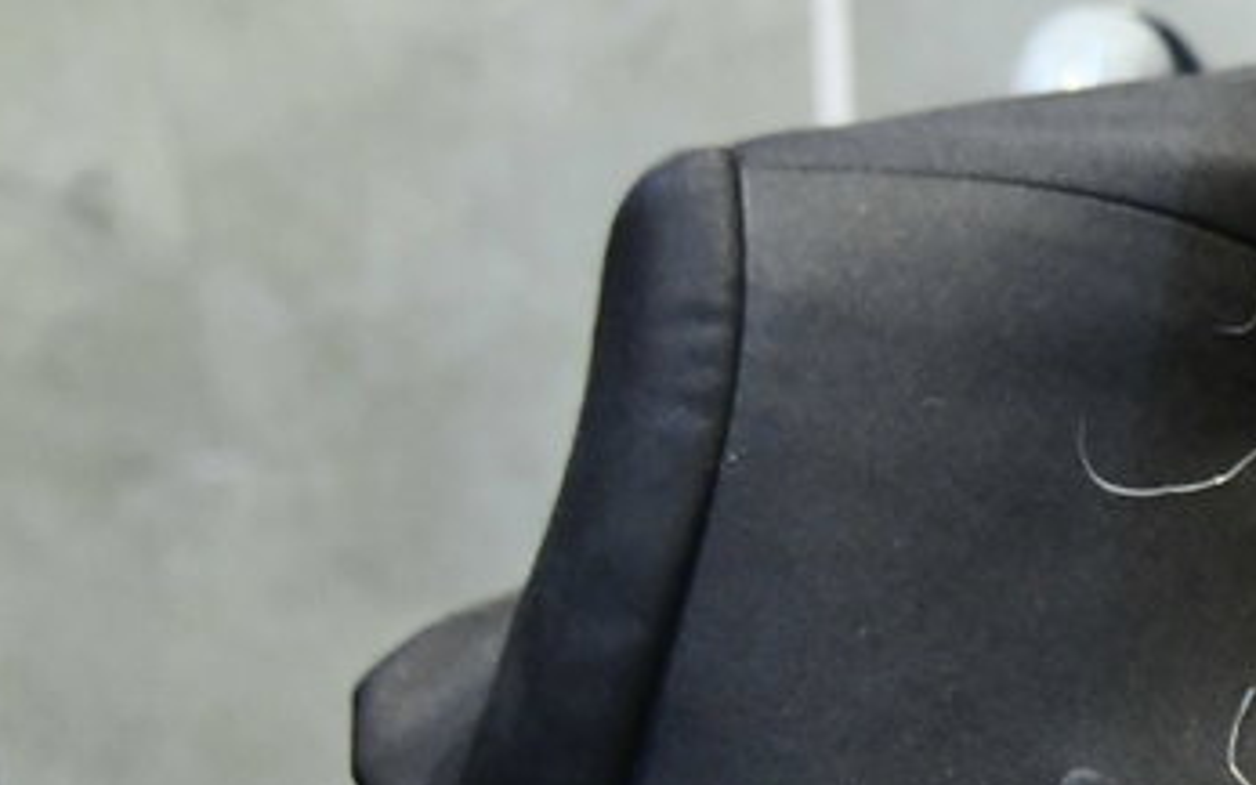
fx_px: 11948
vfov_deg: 3.8
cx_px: 2096
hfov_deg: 5.9
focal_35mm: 349
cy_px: 295
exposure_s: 1/160
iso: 4000
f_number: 5.6
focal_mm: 85
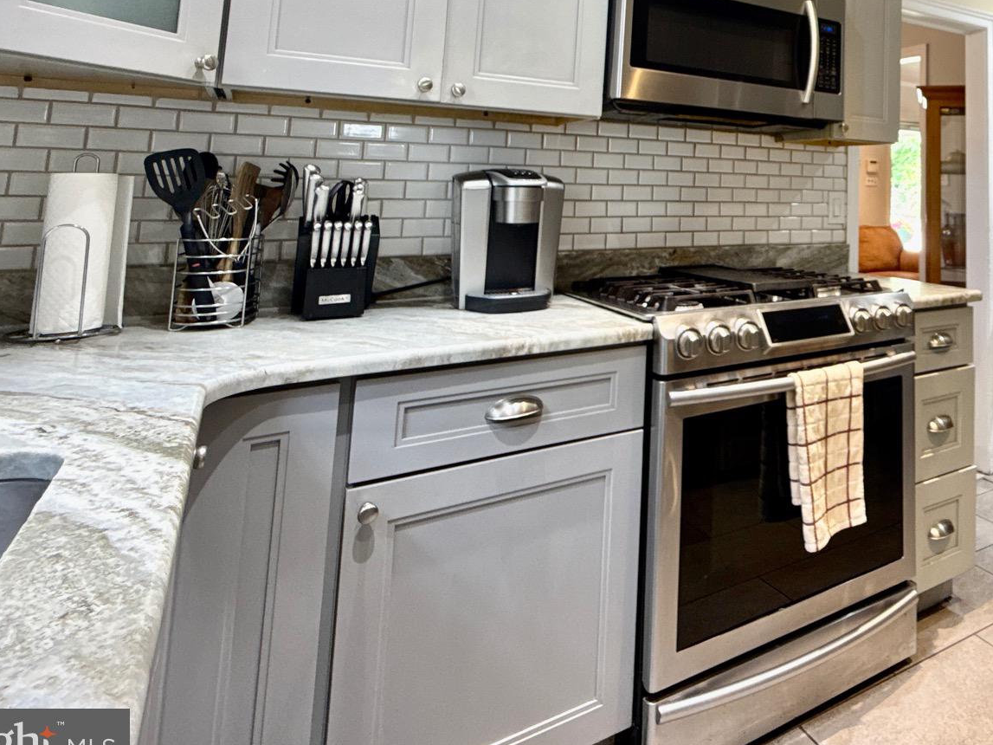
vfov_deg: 50.4
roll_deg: -1.1
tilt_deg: +6.5
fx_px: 717
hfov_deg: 63.2
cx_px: 800
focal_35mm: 25
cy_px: 114
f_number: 2.2
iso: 100
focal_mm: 2.22
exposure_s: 1/30
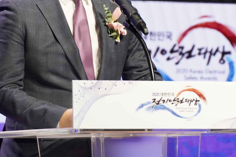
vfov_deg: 2.4
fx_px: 3743
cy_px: 27
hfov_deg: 3.6
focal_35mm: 571
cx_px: 151
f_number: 3.2
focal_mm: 180
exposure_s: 1/200
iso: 500
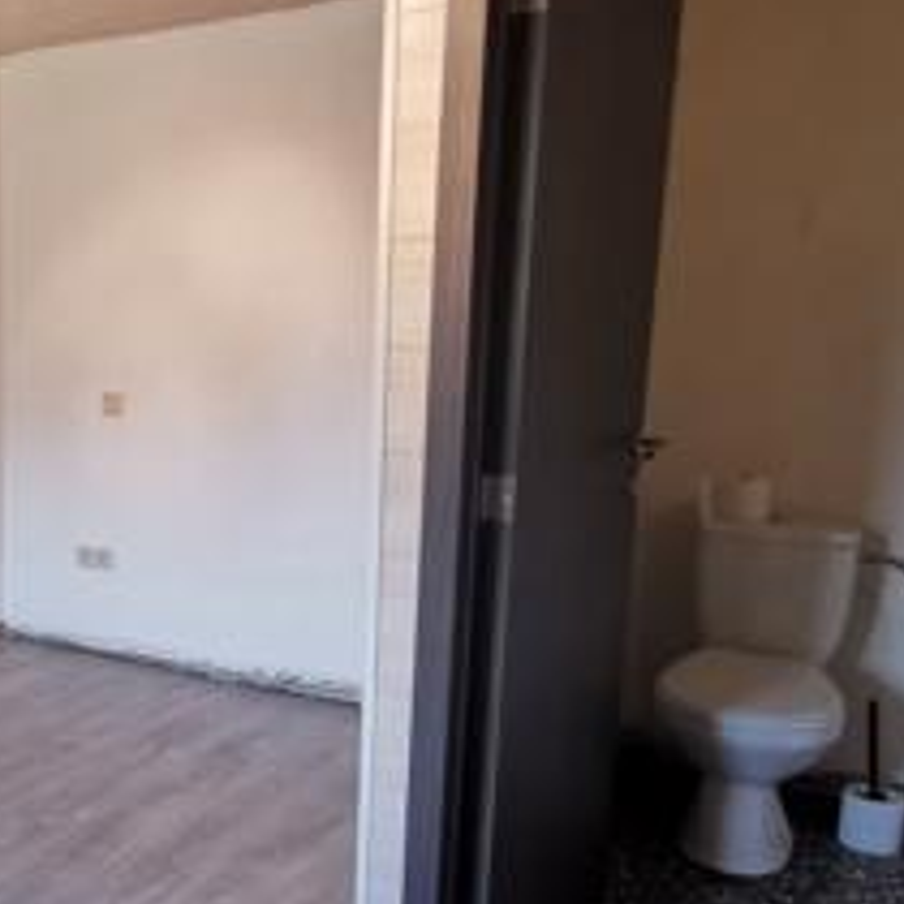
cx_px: -103
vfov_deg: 39.0
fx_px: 1270
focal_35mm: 43
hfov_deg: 33.8
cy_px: 529
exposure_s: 1/50
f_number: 2.2
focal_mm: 2.35
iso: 320
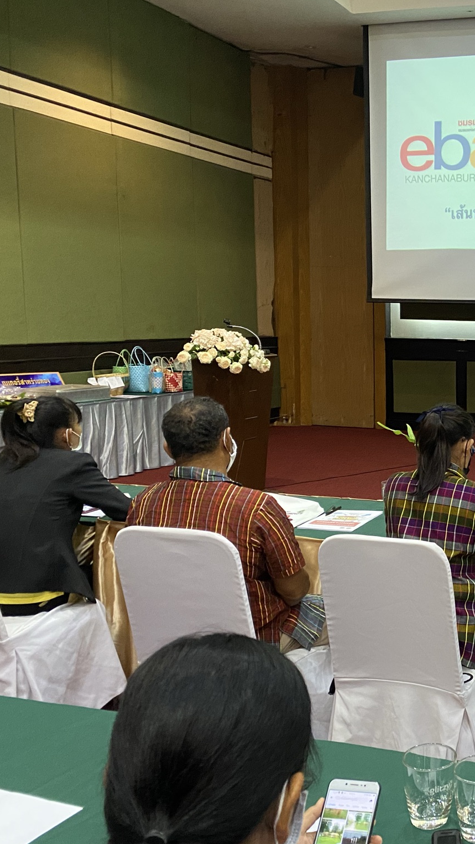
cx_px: 564
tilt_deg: -6.5
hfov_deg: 27.6
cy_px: 422
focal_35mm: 38
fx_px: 851
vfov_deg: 52.8
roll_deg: -0.4
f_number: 1.8
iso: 400
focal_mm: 4.25
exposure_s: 1/50
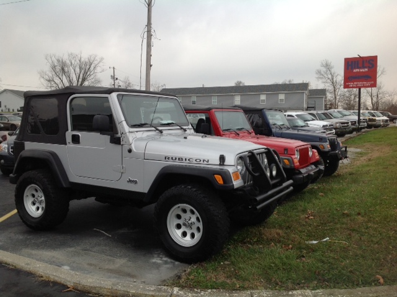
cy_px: 148
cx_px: 198
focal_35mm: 35
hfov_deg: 52.7
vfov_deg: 40.6
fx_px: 401
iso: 50
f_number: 2.4
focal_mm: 4.28
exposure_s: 1/248
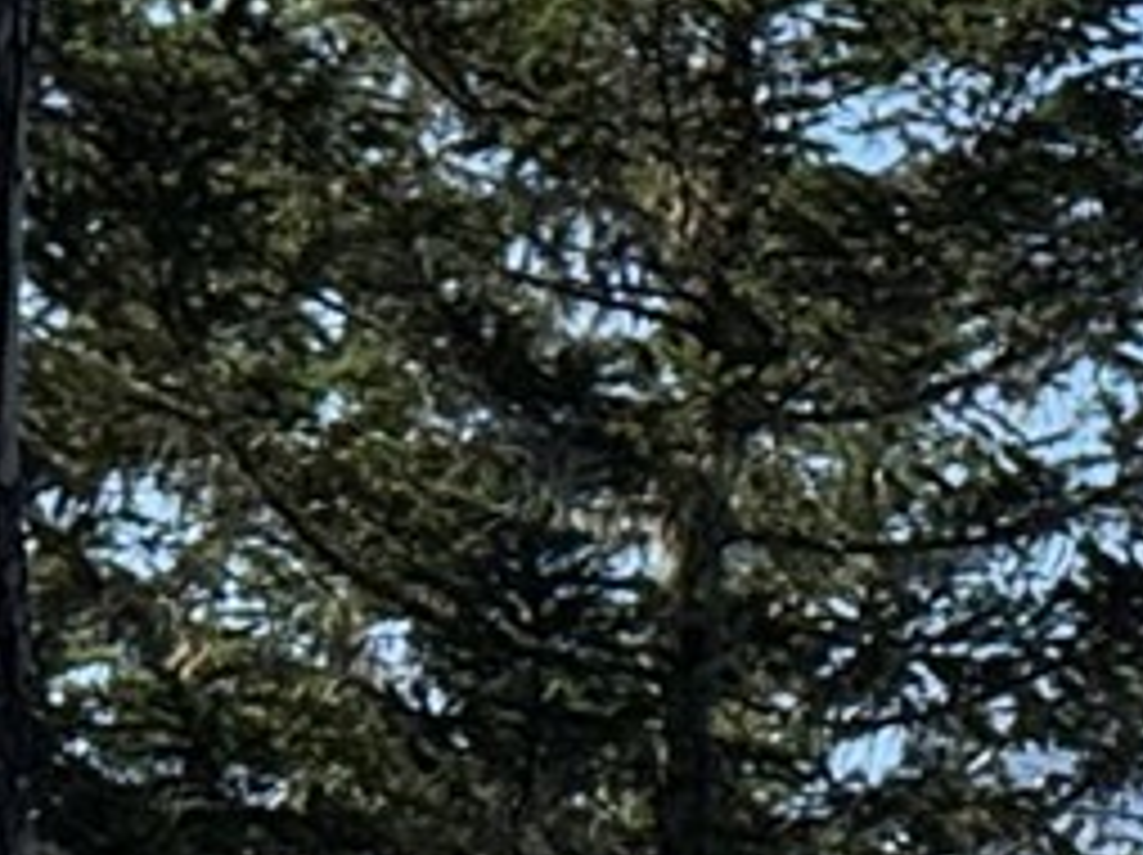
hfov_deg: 2.6
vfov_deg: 2.0
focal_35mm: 757
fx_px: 24972
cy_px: 891
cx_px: 1647
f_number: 2.8
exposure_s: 1/1916
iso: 50
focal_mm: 15.66
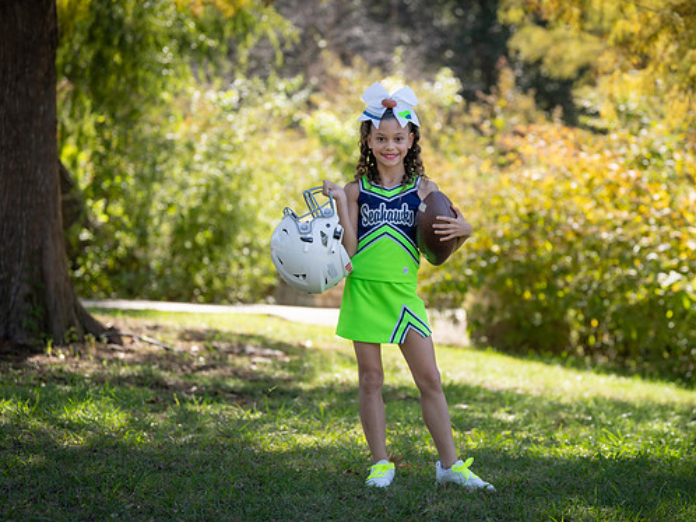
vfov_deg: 13.2
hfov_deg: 17.6
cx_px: 406
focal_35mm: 112
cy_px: 259
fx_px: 2251
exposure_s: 1/400
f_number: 2.8
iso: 100
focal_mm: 94
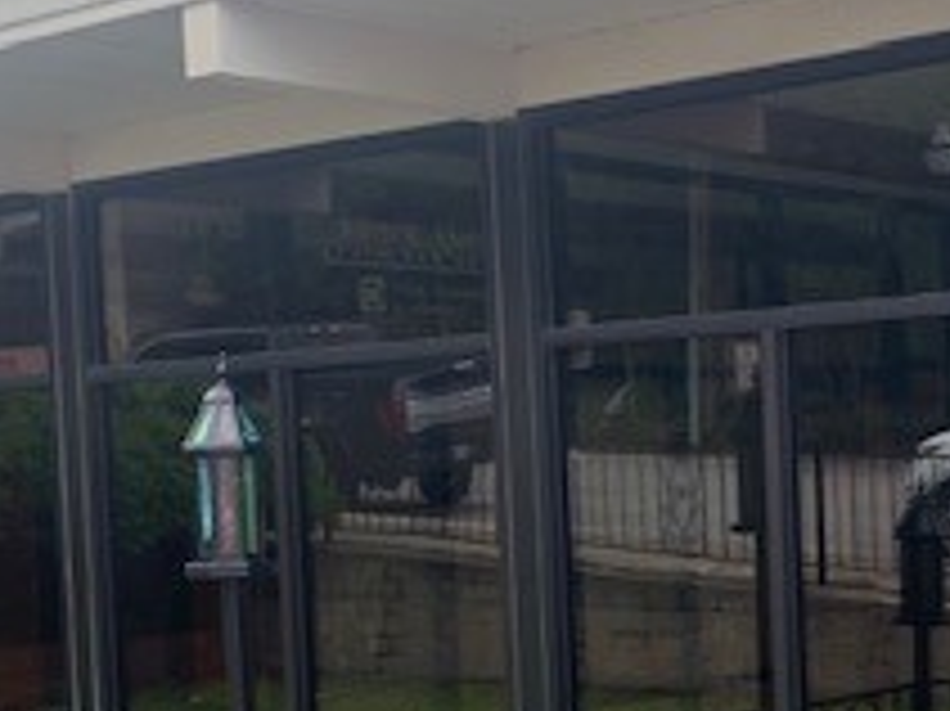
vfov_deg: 18.4
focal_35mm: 79
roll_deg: +1.1
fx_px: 2167
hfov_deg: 24.3
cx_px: 783
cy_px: 594
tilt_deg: -2.2
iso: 25
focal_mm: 4.25
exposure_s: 1/664
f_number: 1.8
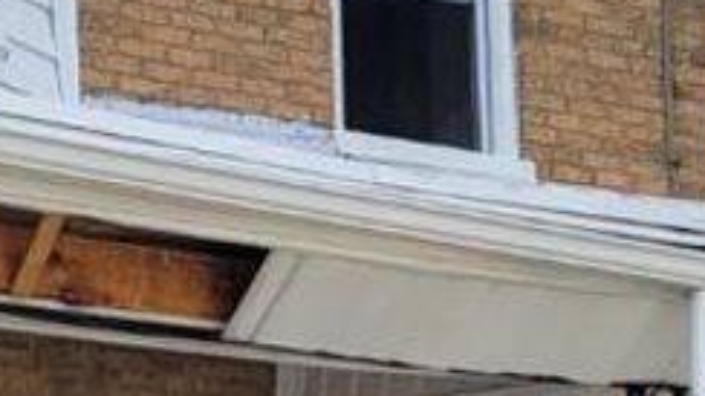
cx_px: -110
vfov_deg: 15.9
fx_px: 1289
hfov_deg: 27.4
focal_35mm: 69
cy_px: 603
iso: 40
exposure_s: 1/1632
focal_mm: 5.4
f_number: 1.8
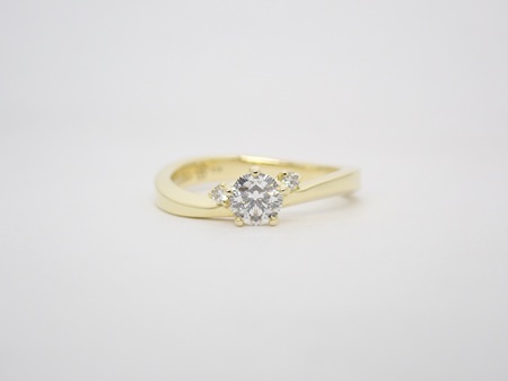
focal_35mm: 82
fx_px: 1203
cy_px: 190
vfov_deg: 18.0
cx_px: 254
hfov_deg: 23.8
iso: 200
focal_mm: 14.62
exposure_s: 1/100
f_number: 4.3
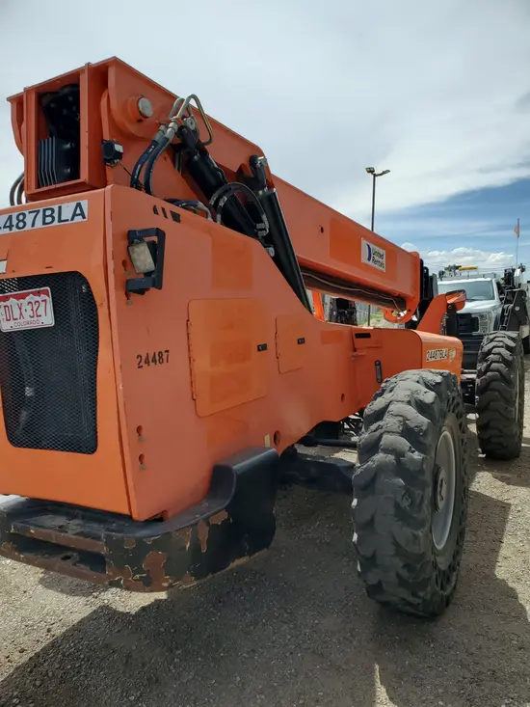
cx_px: 265
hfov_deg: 53.1
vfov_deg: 67.3
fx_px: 531
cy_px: 354
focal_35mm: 26
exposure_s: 1/1735
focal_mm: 4.3
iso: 50
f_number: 2.4
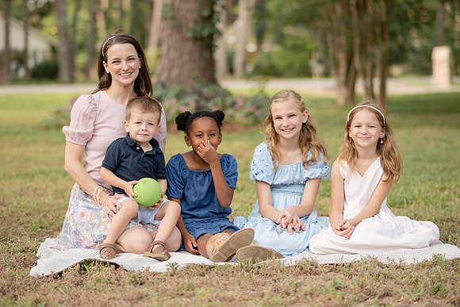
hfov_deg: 23.2
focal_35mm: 88
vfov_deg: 15.6
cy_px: 149
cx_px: 223
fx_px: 1122
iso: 320
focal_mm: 85
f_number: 2.2
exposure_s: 1/3200
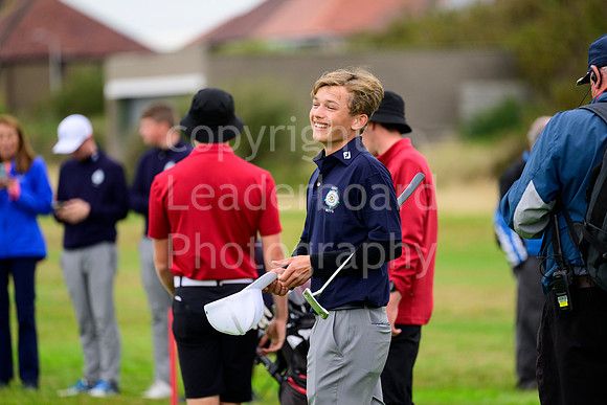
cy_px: 202
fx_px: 6071
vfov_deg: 3.8
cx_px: 304
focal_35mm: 360
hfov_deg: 5.7
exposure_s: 1/1000
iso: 1000
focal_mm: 360
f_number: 5.6
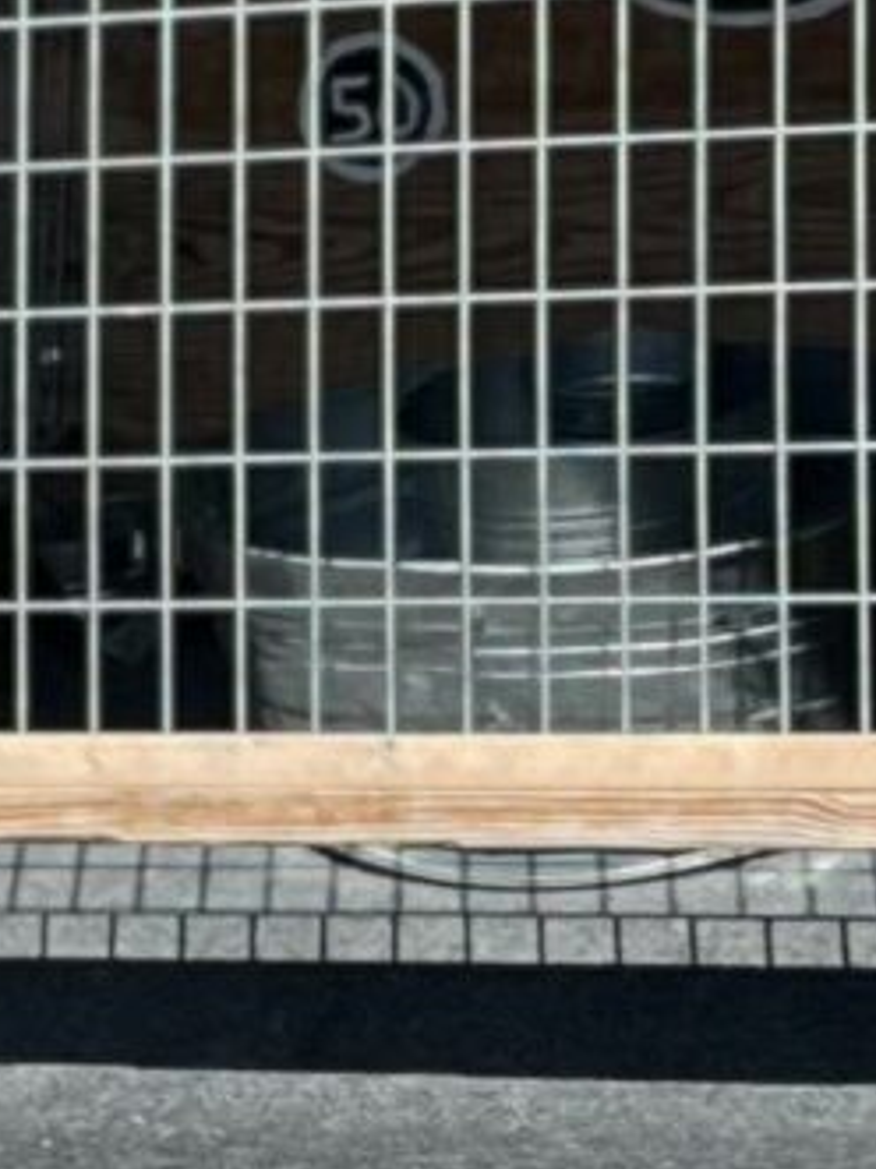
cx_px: -1356
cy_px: 445
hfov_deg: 6.9
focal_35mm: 201
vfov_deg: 9.8
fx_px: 6786
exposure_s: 1/4274
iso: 50
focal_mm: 5.7
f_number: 1.5
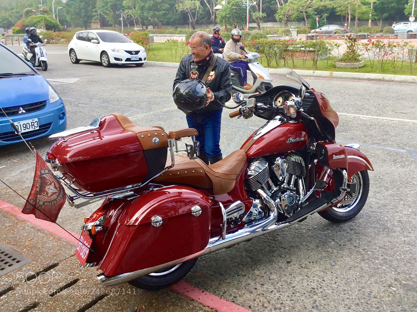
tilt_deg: -14.5
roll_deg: +1.5
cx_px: 208
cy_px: 156
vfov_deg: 45.4
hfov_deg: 58.4
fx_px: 373
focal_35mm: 31
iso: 25
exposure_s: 1/289
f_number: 2.4
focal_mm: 3.3
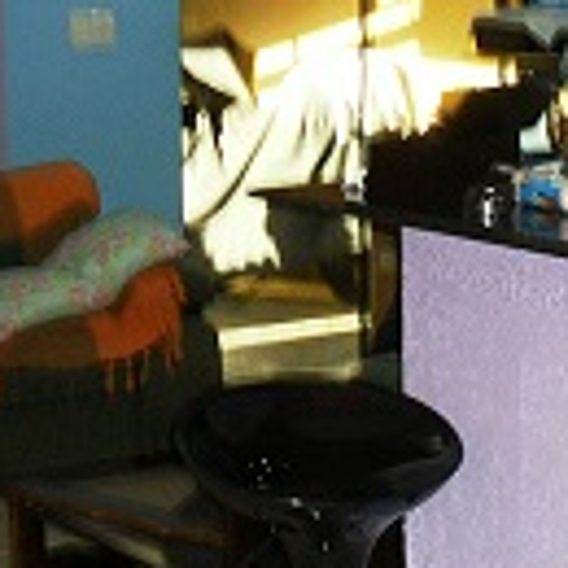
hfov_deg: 17.5
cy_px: 315
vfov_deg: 17.9
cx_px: 564
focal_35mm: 97
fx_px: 1801
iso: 200
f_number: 3.2
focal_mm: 6.3
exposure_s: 1/45
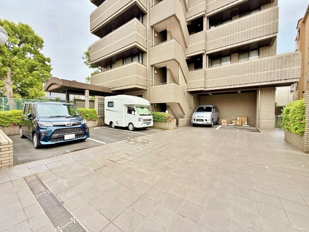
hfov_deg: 102.0
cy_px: 116
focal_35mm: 14
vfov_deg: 85.7
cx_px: 154
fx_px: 125
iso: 50
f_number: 2.2
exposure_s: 1/482
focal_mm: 2.22
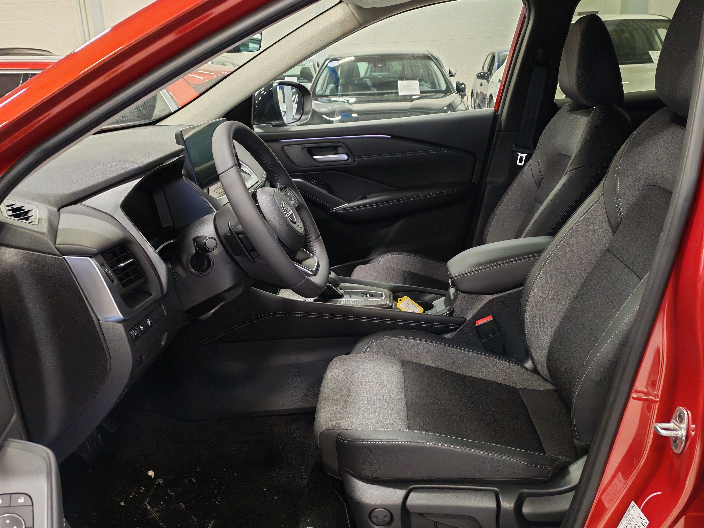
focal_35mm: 35
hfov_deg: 52.6
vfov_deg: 40.7
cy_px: 272
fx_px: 712
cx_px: 356
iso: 1250
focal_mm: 6.12
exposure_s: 1/100
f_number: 1.9
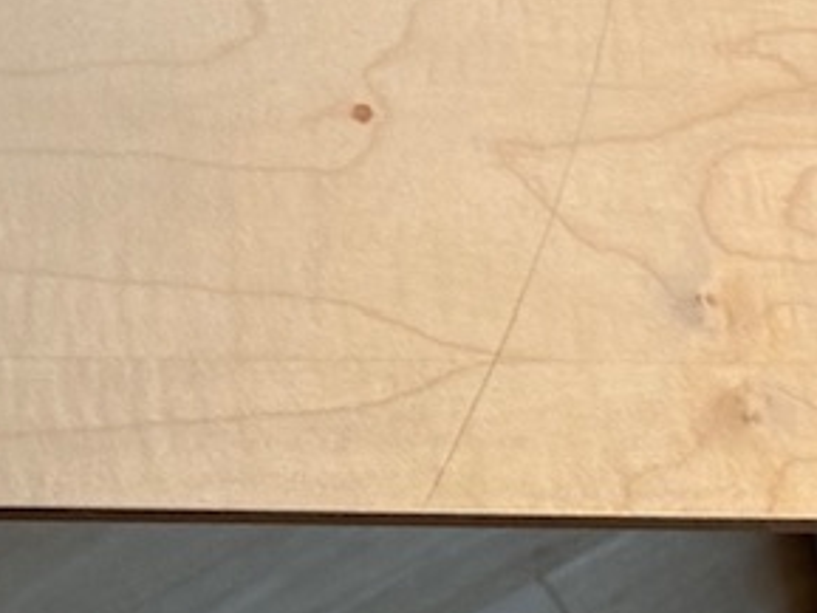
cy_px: -746
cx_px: -308
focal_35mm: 170
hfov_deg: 11.3
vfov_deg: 8.2
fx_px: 4014
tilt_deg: -46.7
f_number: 1.78
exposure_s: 1/100
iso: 160
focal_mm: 6.76
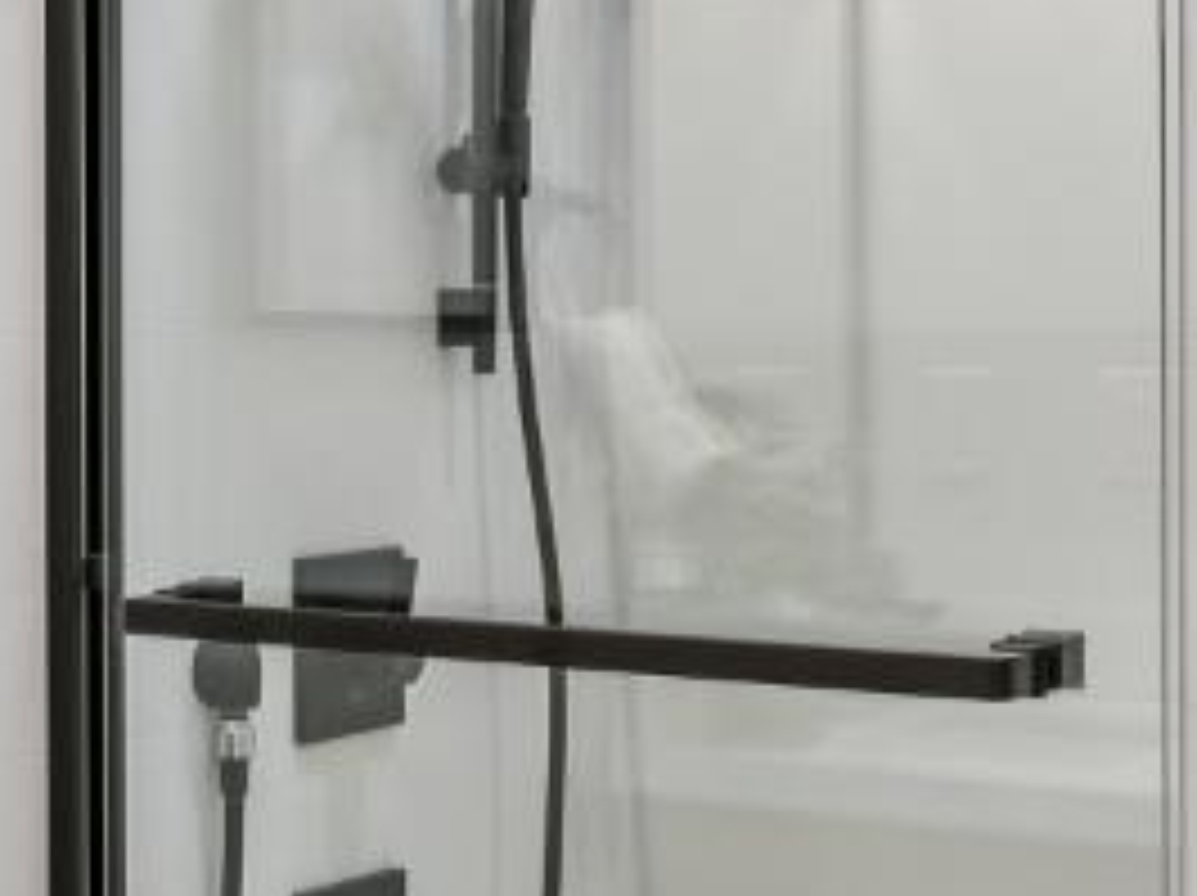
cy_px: 360
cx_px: 153
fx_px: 2626
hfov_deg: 25.0
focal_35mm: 76
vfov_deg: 19.3
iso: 100
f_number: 6.3
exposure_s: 1/20
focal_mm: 14
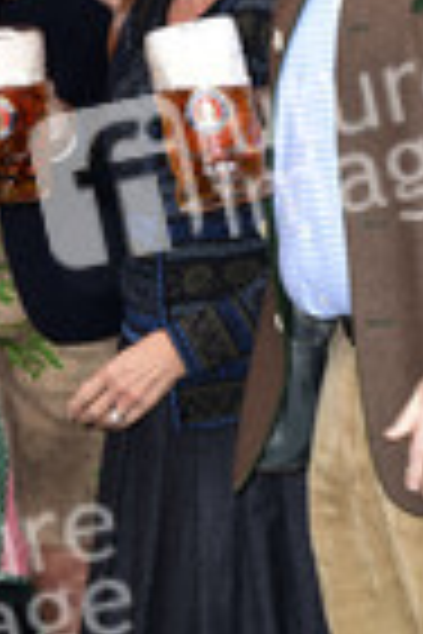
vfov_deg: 6.5
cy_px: 387
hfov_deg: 4.3
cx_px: 392
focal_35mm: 318
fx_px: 5612
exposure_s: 1/200
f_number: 5.6
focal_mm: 75
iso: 640
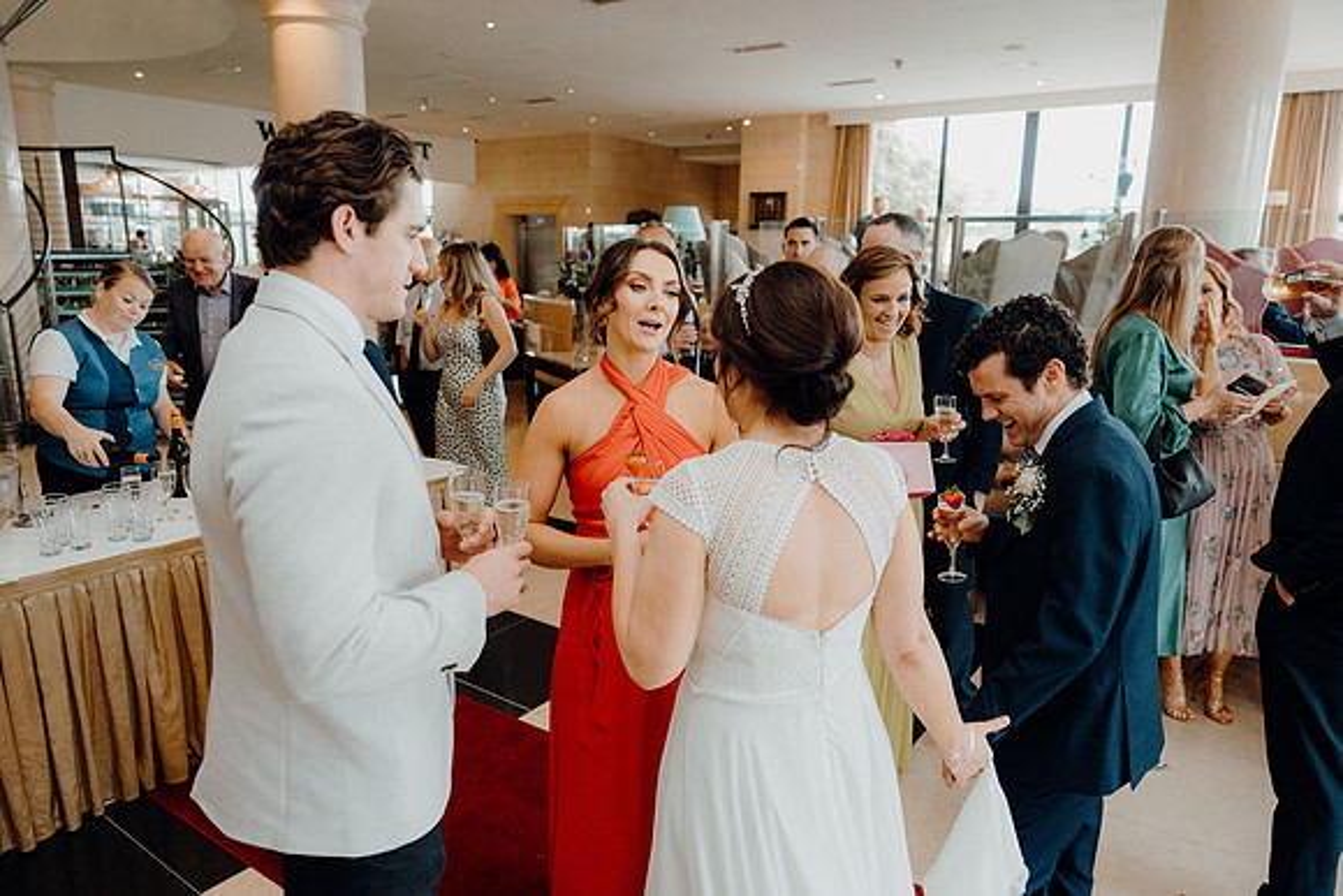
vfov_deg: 53.2
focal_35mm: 24
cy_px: 448
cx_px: 672
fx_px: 896
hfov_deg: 73.7
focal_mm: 24
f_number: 2.8
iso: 1250
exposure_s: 1/250
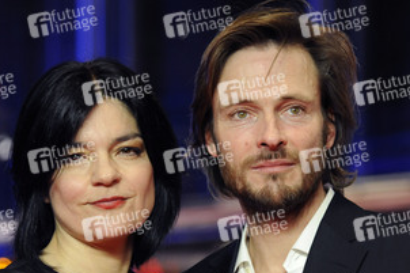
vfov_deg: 7.7
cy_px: 192
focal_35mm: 179
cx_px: 216
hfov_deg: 11.5
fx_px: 2037
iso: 2000
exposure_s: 1/125
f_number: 4
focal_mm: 120
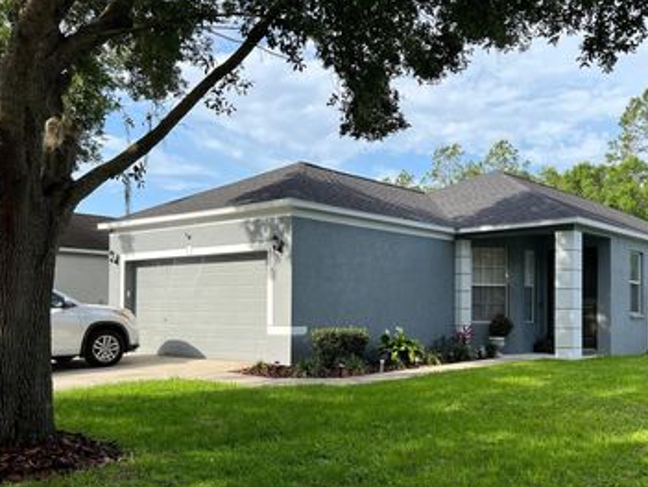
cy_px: 294
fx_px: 693
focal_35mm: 37
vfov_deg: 38.6
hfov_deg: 49.6
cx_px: 404
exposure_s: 1/2208
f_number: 1.5
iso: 50
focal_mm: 5.7
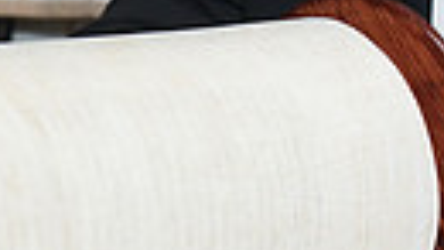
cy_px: -77
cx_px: 697
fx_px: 2142
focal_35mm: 182
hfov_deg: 11.3
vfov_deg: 6.6
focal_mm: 39
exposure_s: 1/100
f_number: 5.6
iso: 320
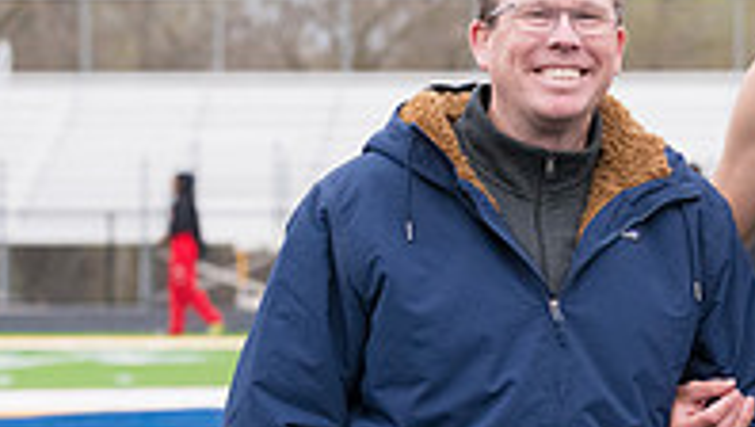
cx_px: 956
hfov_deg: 6.0
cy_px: 174
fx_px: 7157
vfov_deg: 3.4
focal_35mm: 357
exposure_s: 1/2000
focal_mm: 100
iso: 1600
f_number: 5
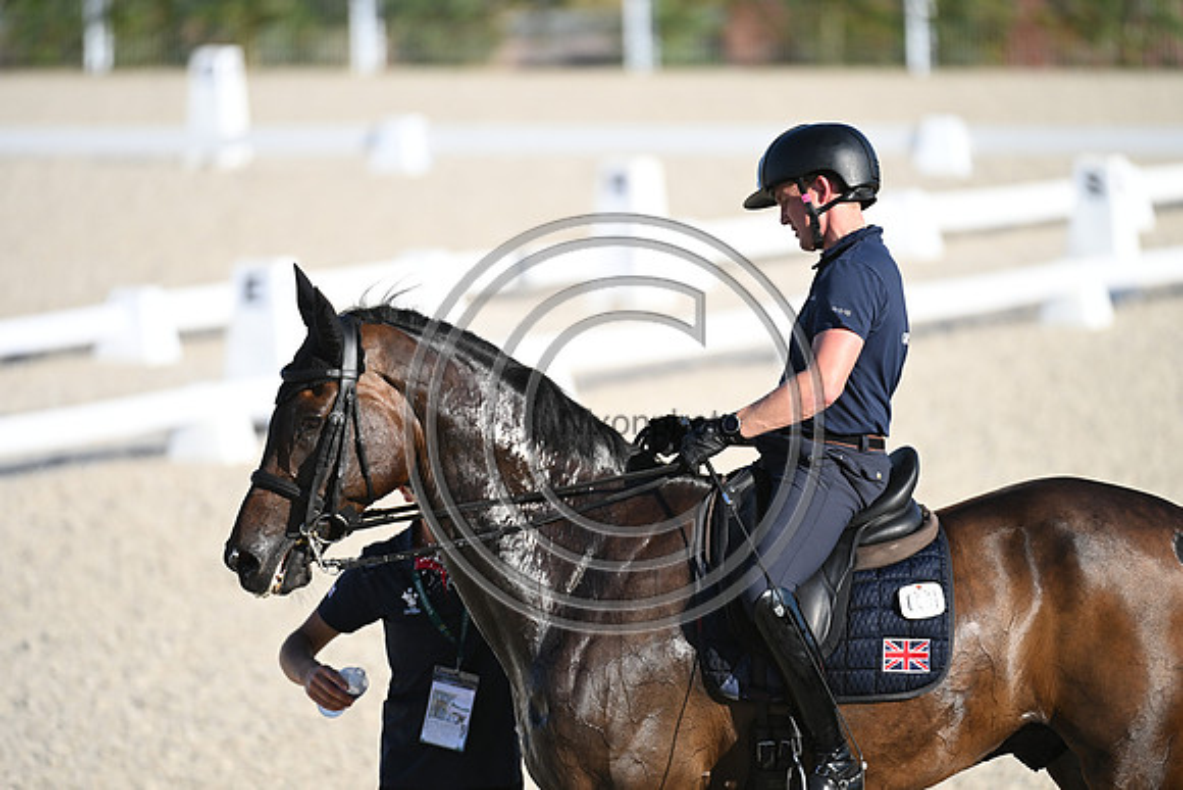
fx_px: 12490
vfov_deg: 3.6
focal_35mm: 380
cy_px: 395
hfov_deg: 5.4
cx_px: 592
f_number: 4.5
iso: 450
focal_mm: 380
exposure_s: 1/1600
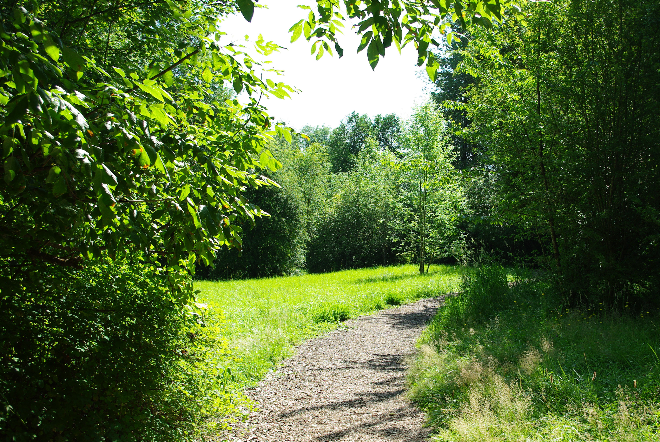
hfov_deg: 47.2
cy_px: 246
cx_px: 375
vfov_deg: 32.7
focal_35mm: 41
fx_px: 753
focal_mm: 24.38
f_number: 7.1
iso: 100
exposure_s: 1/160
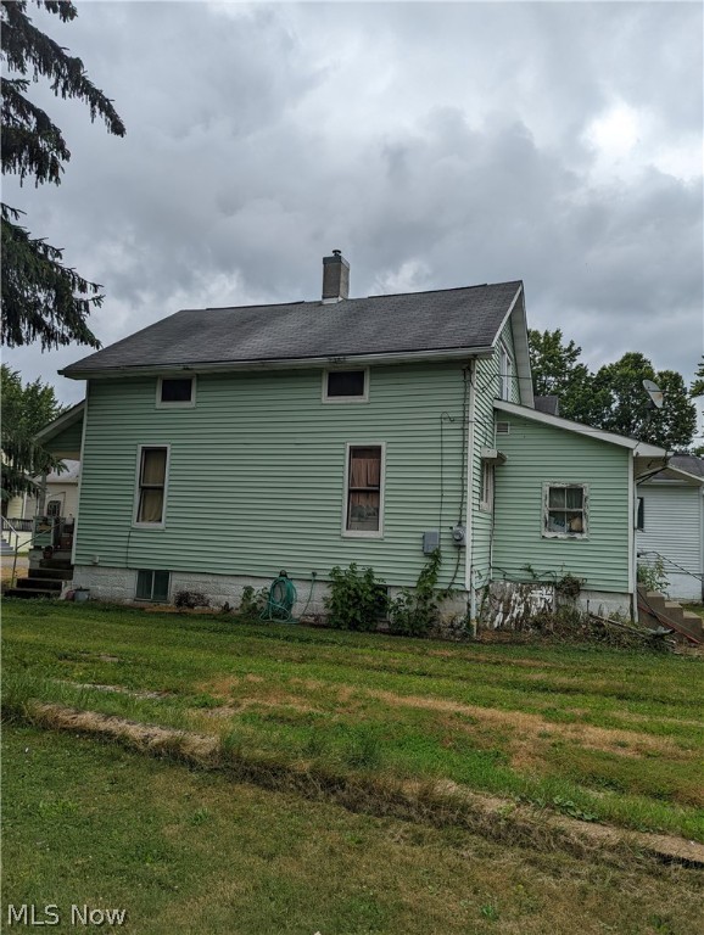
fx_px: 649
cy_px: 468
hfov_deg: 56.9
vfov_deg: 71.5
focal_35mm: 24
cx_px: 352
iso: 44
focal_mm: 6.81
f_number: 1.85
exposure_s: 1/1192
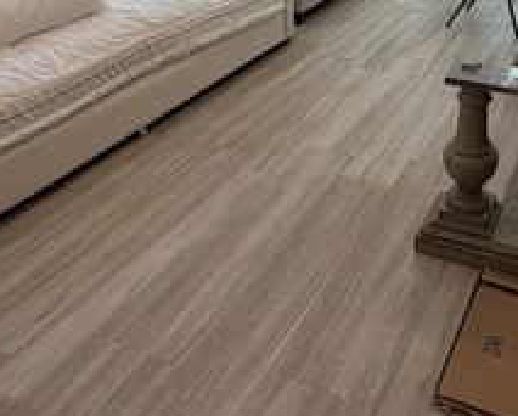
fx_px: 629
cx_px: 365
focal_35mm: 41
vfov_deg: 34.5
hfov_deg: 43.8
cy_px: 39
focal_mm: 2.22
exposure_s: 1/120
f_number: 2.2
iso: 80
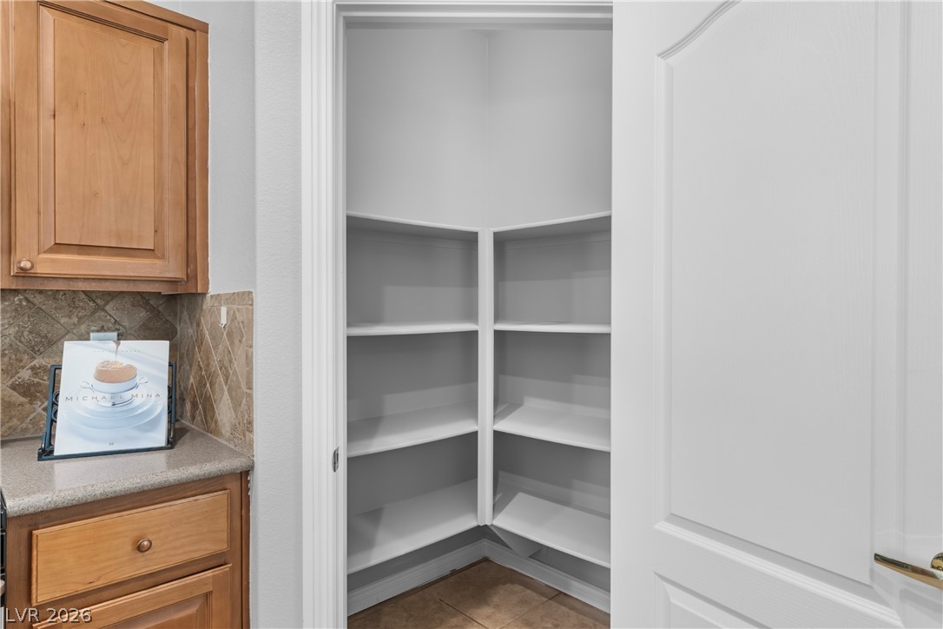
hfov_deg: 81.2
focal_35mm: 21
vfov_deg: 59.5
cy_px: 314
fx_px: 550
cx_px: 472
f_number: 8
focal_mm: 21
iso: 400
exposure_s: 1/10
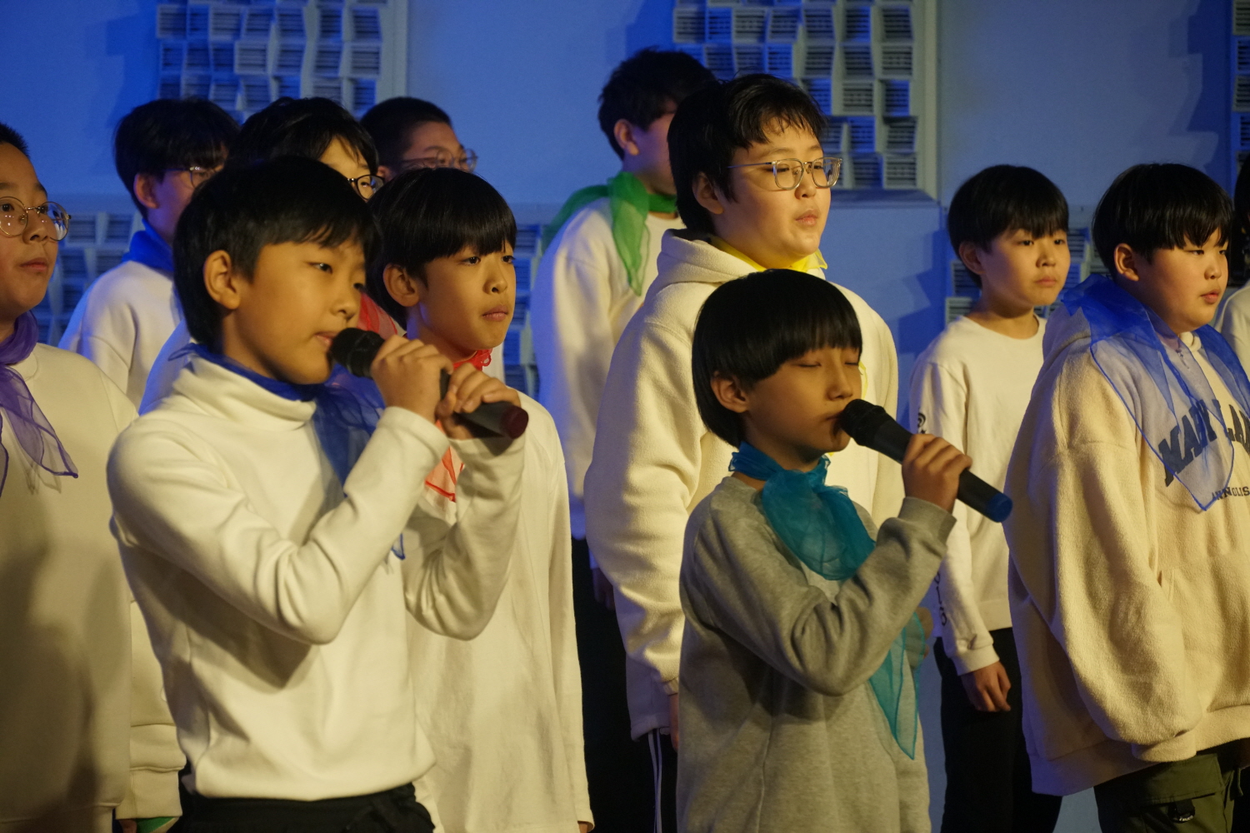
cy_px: 416
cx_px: 625
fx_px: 5416
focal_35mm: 156
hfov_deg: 13.2
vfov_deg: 8.8
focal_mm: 104
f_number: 5.6
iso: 2000
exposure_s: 1/200
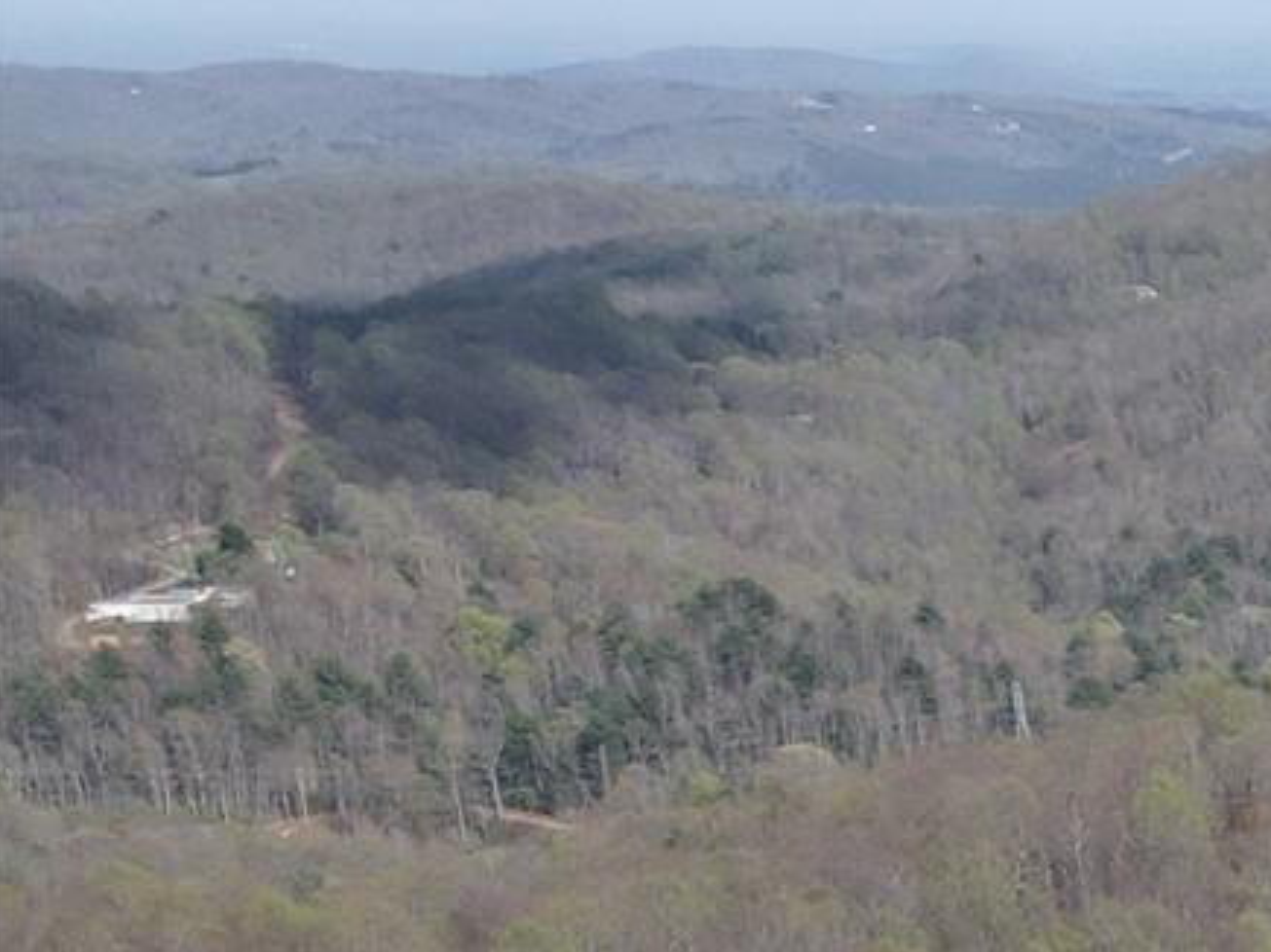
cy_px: 1399
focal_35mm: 113
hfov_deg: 13.3
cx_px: 2983
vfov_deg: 12.5
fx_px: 4148
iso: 100
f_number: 2.8
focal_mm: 4.5
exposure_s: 1/500
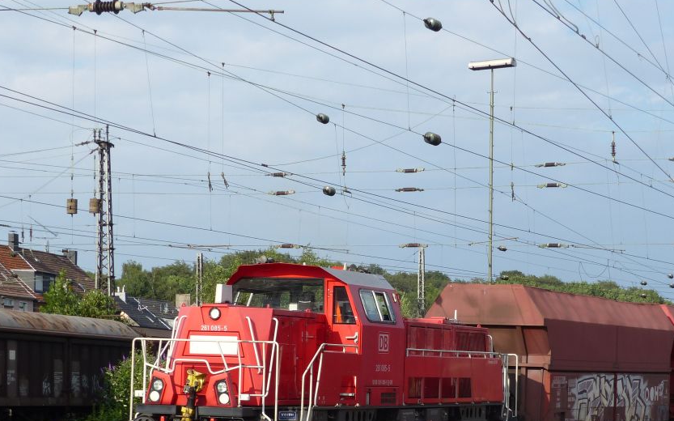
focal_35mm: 110
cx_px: 386
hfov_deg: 18.9
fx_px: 2020
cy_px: 342
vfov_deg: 11.8
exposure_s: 1/800
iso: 100
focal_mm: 13
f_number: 4
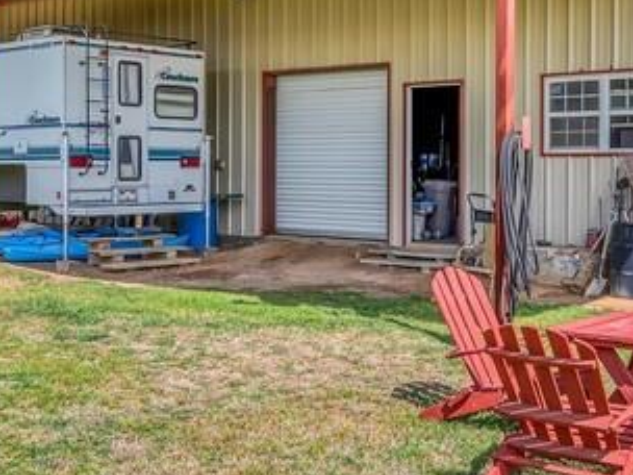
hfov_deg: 33.8
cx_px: 410
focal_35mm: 57
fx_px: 1035
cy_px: 201
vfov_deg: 25.8
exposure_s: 1/320
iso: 100
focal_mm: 17.5
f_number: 8
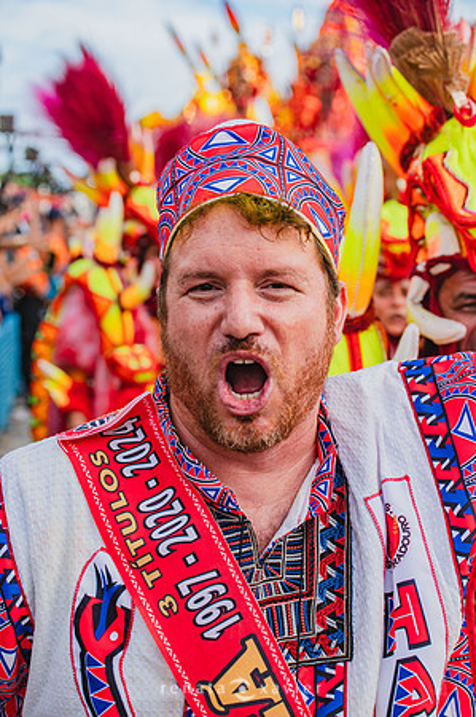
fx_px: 1391
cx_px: 238
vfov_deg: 28.9
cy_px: 358
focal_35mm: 70
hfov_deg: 19.4
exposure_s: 1/1600
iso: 640
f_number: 5.6
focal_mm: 70
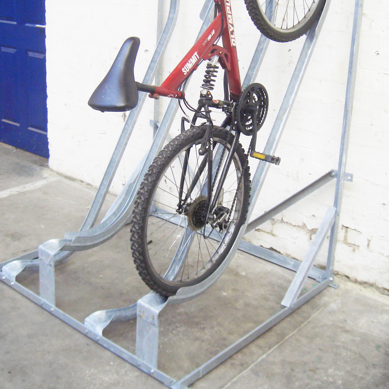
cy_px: 136
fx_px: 598
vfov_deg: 35.8
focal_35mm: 47
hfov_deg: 36.1
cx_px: 193
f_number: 2.8
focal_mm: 8
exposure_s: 1/60
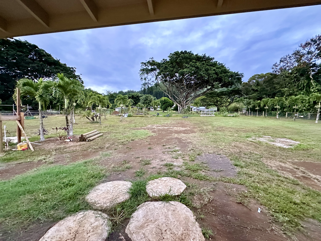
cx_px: 160
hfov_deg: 102.1
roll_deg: -1.1
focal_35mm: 14
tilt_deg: -2.1
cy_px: 120
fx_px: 130
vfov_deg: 85.7
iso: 640
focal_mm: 2.22
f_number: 2.2
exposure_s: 1/60
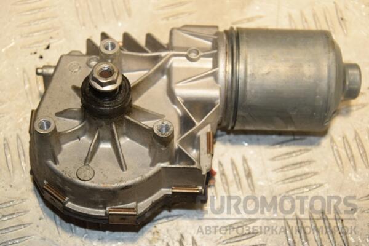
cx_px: 184
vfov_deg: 14.7
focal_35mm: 93
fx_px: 953
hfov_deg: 21.9
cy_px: 123
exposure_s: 1/200
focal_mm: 62
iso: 800
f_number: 6.3
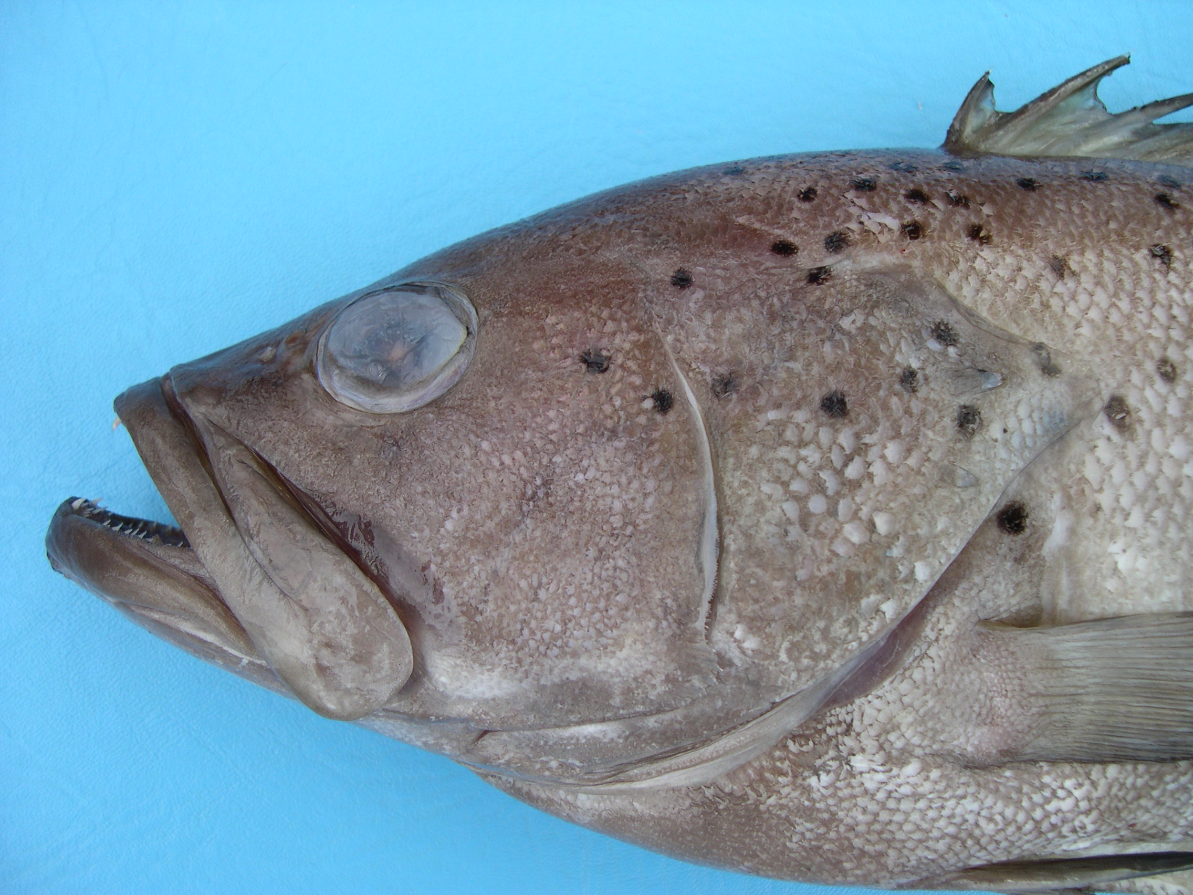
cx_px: 596
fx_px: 1310
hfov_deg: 49.0
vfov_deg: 37.7
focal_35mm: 38
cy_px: 448
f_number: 2.8
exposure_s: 1/351
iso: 100
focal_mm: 8
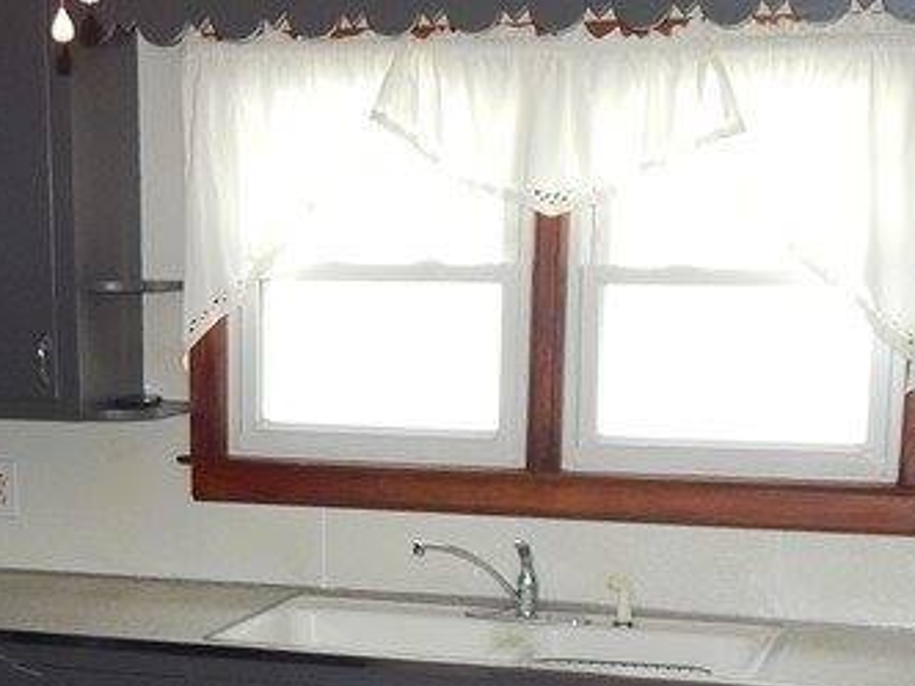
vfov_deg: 20.2
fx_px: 1877
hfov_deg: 27.4
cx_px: 383
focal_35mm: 71
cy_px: 661
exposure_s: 1/30
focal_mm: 4
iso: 200
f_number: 3
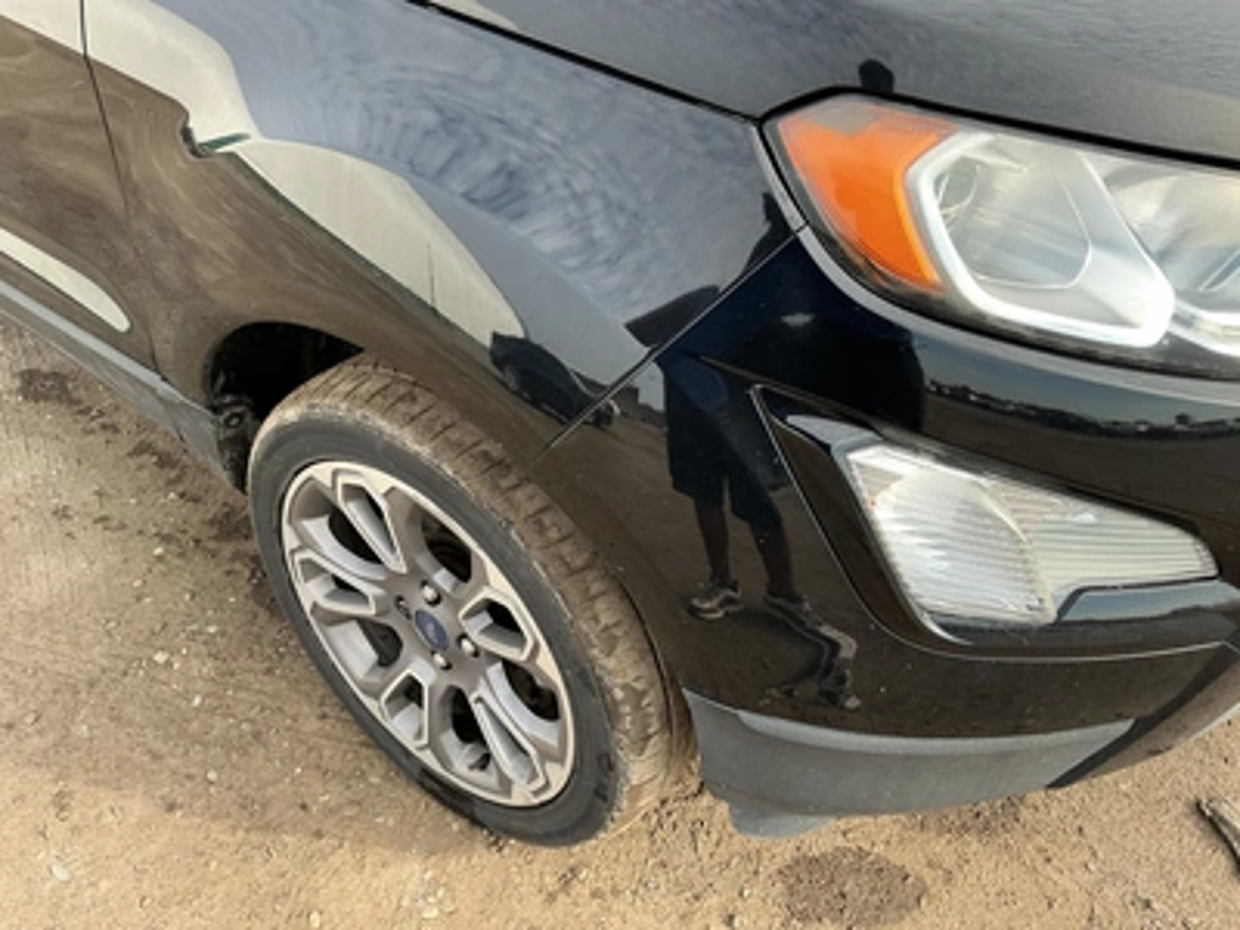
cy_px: 465
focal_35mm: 28
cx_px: 620
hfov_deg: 63.4
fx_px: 1003
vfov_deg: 49.7
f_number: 1.8
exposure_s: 1/297
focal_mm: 3
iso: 25
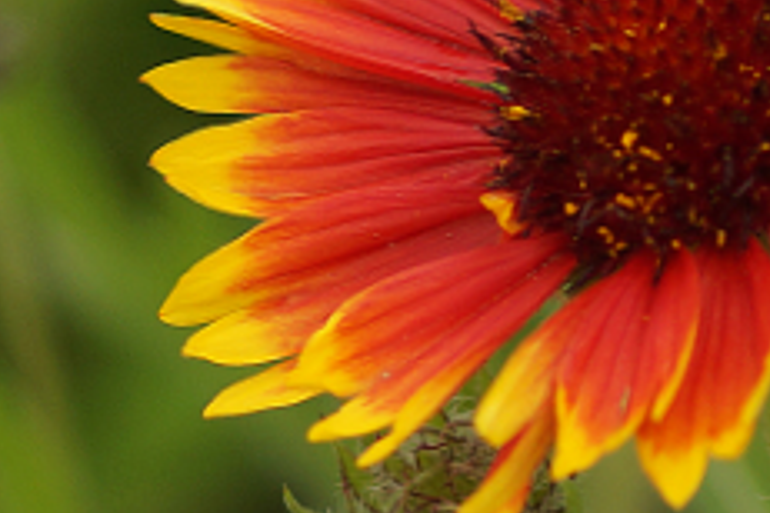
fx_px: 16661
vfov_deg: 1.8
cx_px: 763
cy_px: 30
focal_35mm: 779
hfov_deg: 2.6
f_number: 2.8
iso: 125
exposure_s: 1/160
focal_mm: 100
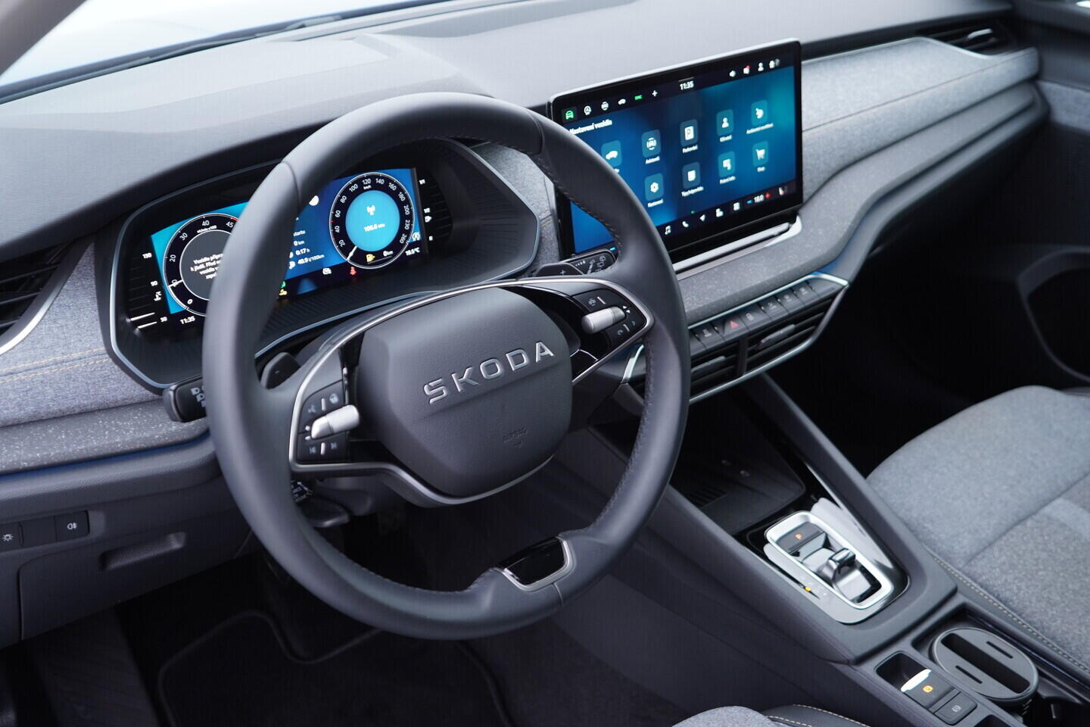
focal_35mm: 36
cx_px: 545
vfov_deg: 36.9
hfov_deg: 53.1
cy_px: 364
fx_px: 1090
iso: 250
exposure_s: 1/40
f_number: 2.8
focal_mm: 24
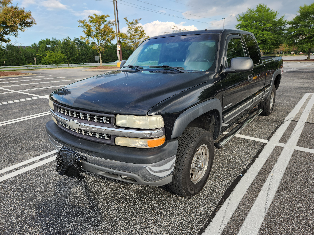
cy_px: 118
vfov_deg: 58.9
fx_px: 209
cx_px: 157
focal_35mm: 23
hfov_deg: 73.9
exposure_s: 1/560
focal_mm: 5.4
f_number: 1.8
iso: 20
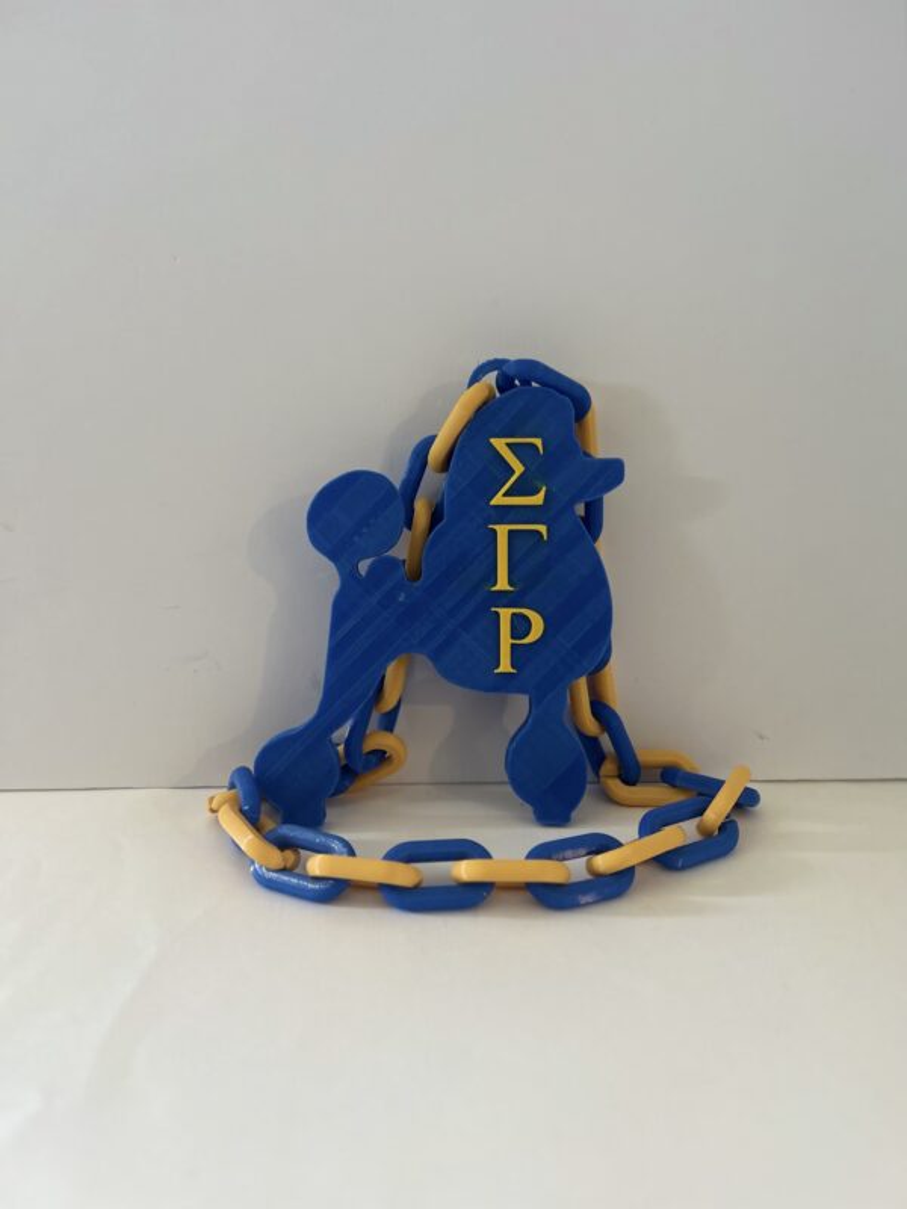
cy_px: 604
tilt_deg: -18.4
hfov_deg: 53.1
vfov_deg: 67.3
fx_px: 908
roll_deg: +1.4
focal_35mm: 26
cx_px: 454
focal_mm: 5.7
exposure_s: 1/60
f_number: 1.5
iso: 200
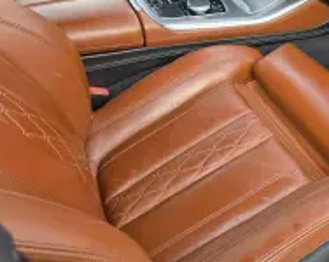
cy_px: 28
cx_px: 247
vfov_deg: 33.1
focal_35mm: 43
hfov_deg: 41.7
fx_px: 418
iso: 64
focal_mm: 6.3
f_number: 1.7
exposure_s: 1/180
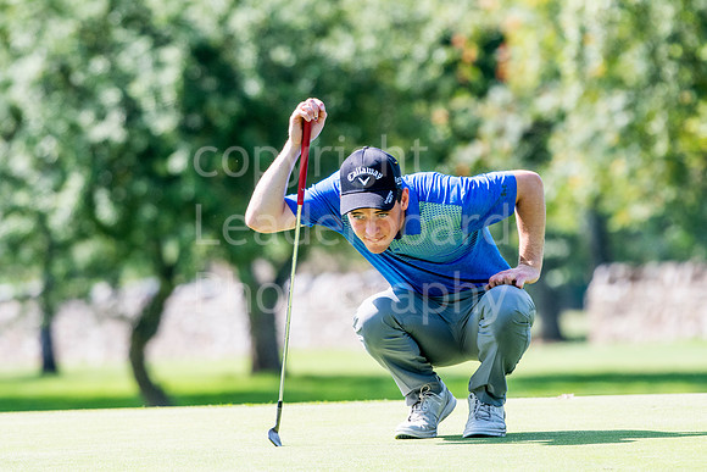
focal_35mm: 510
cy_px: 236
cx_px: 354
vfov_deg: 2.7
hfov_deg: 4.0
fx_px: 10018
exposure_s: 1/1000
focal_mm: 340
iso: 800
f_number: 5.6
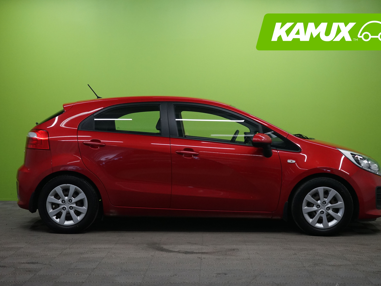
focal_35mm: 52
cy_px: 143
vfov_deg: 28.0
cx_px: 202
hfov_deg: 36.8
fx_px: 572
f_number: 4.5
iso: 2500
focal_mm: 48
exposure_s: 1/160
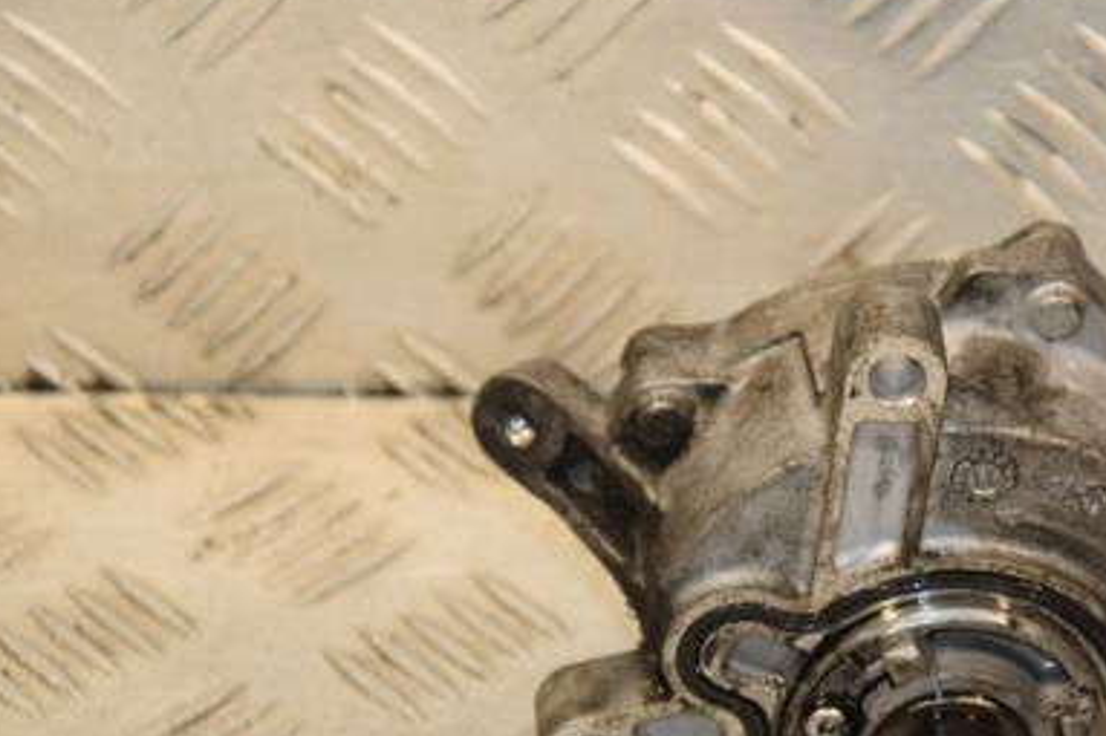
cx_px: 901
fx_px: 6536
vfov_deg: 6.4
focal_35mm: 213
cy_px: 525
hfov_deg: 9.6
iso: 800
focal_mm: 85
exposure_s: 1/200
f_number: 6.3
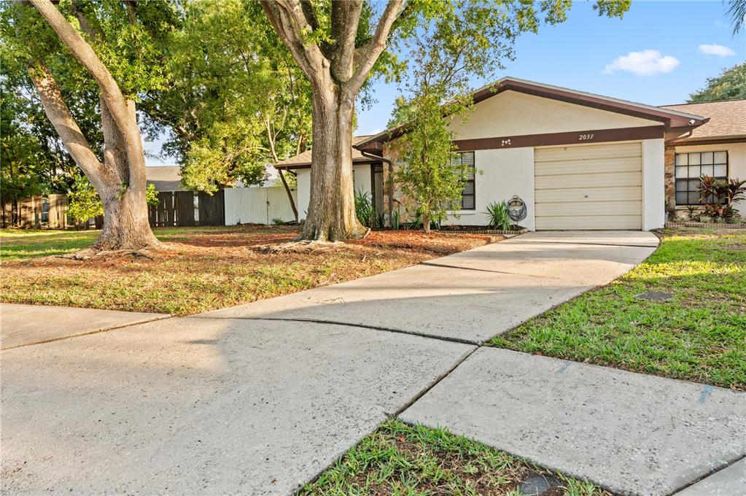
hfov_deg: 81.3
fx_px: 435
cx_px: 373
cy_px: 248
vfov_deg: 59.4
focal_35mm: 21
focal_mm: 21
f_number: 8
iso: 200
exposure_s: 1/20
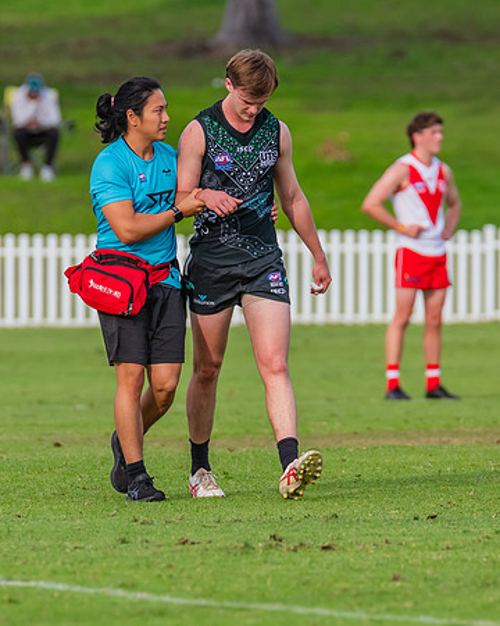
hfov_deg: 1.8
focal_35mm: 853
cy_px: 223
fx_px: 15784
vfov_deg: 2.3
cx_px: 219
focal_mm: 420
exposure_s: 1/1600
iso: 800
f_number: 6.3
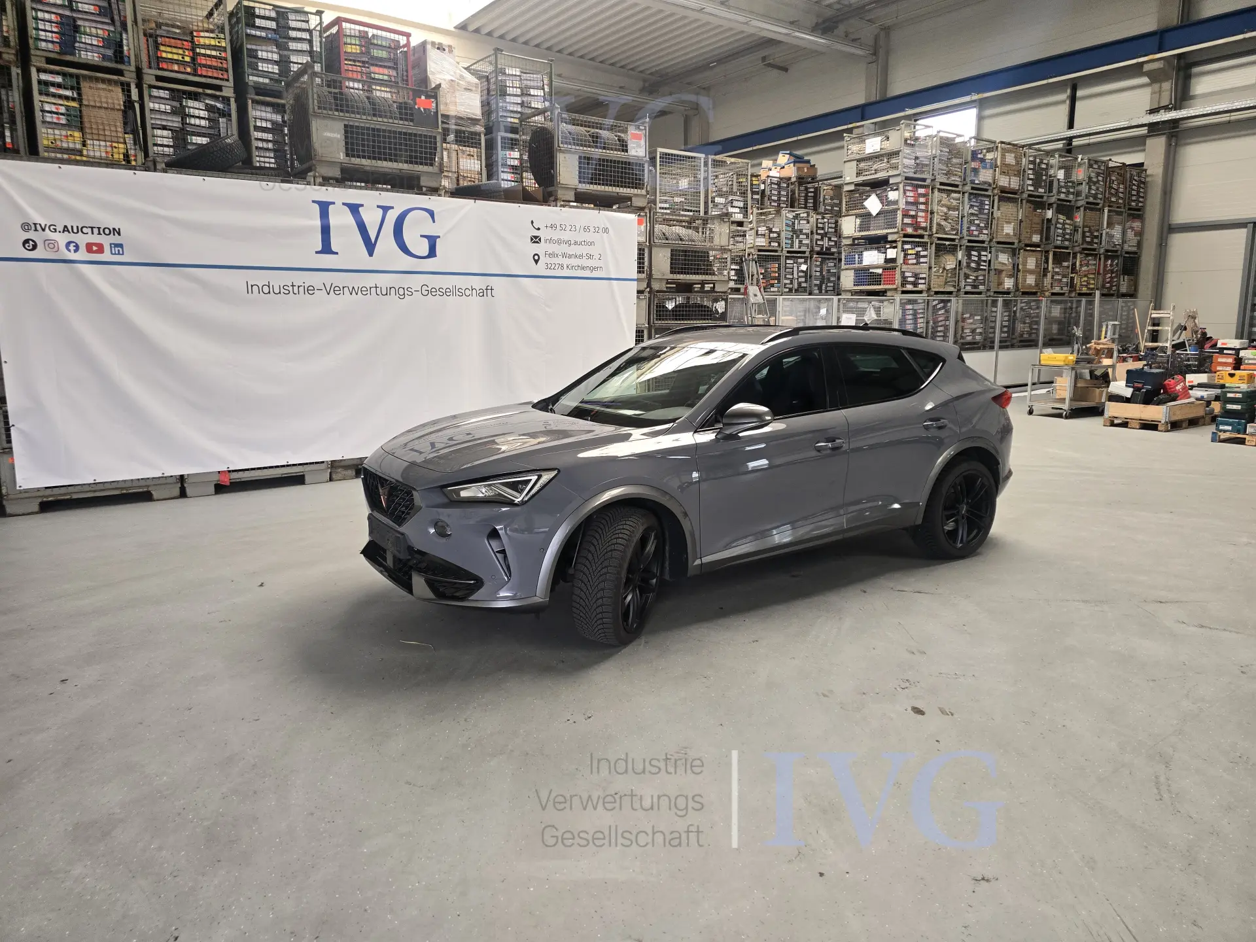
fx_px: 835
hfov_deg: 73.9
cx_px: 628
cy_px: 471
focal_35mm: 23
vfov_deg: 58.9
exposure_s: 1/180
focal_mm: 6.3
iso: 160
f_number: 1.7
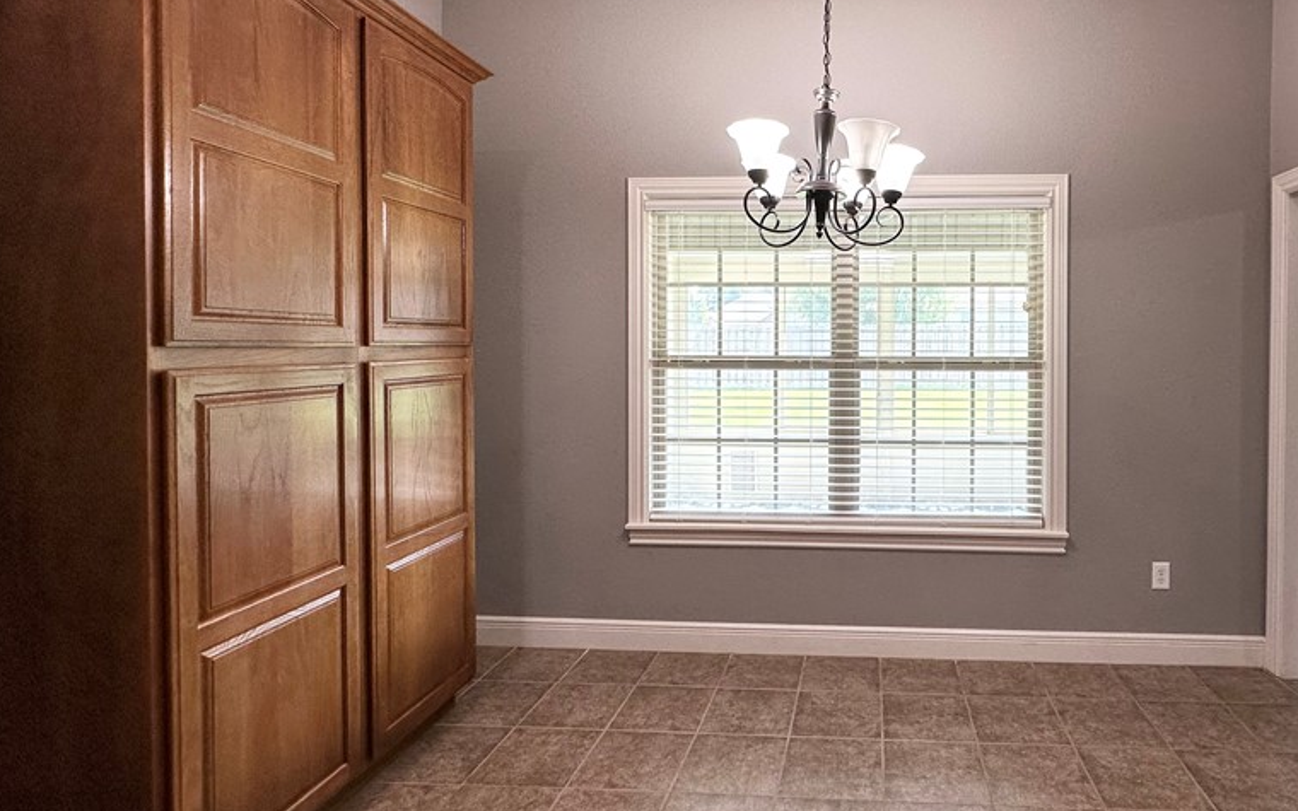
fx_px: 707
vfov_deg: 59.5
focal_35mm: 20
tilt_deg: -1.7
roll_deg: -0.1
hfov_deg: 82.9
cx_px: 835
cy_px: 355
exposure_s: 1/120
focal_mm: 2.22
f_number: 2.2
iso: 80
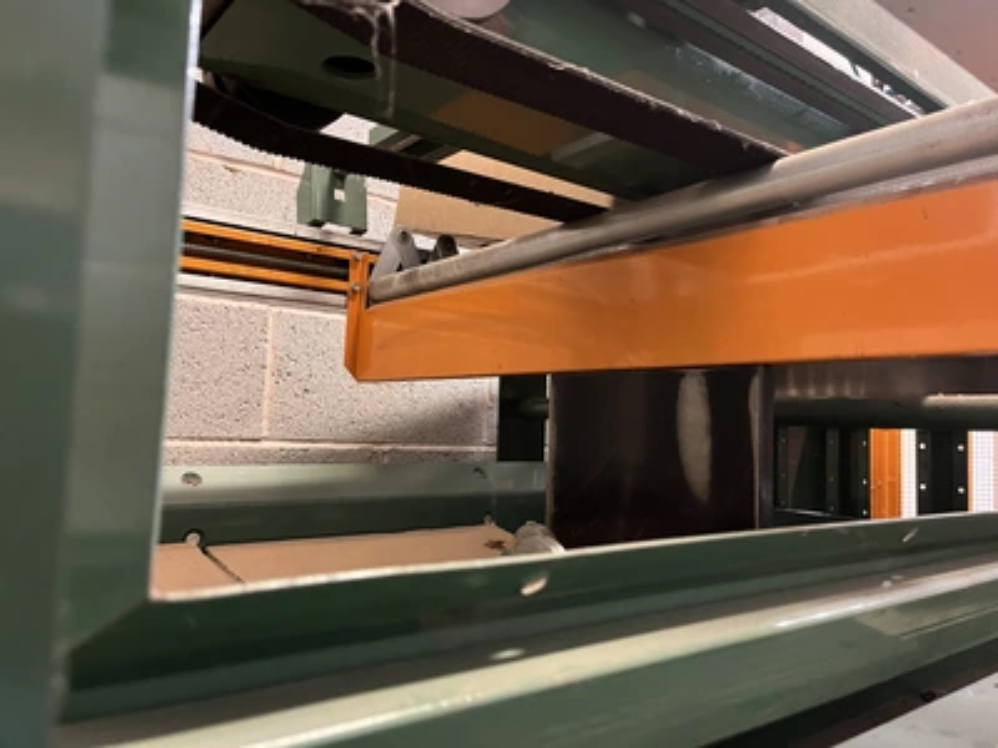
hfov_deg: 67.3
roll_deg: -1.9
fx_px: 750
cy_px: 374
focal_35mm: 26
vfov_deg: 53.1
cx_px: 499
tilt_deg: +4.9
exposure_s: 1/33
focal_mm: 5.1
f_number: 1.6
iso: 500
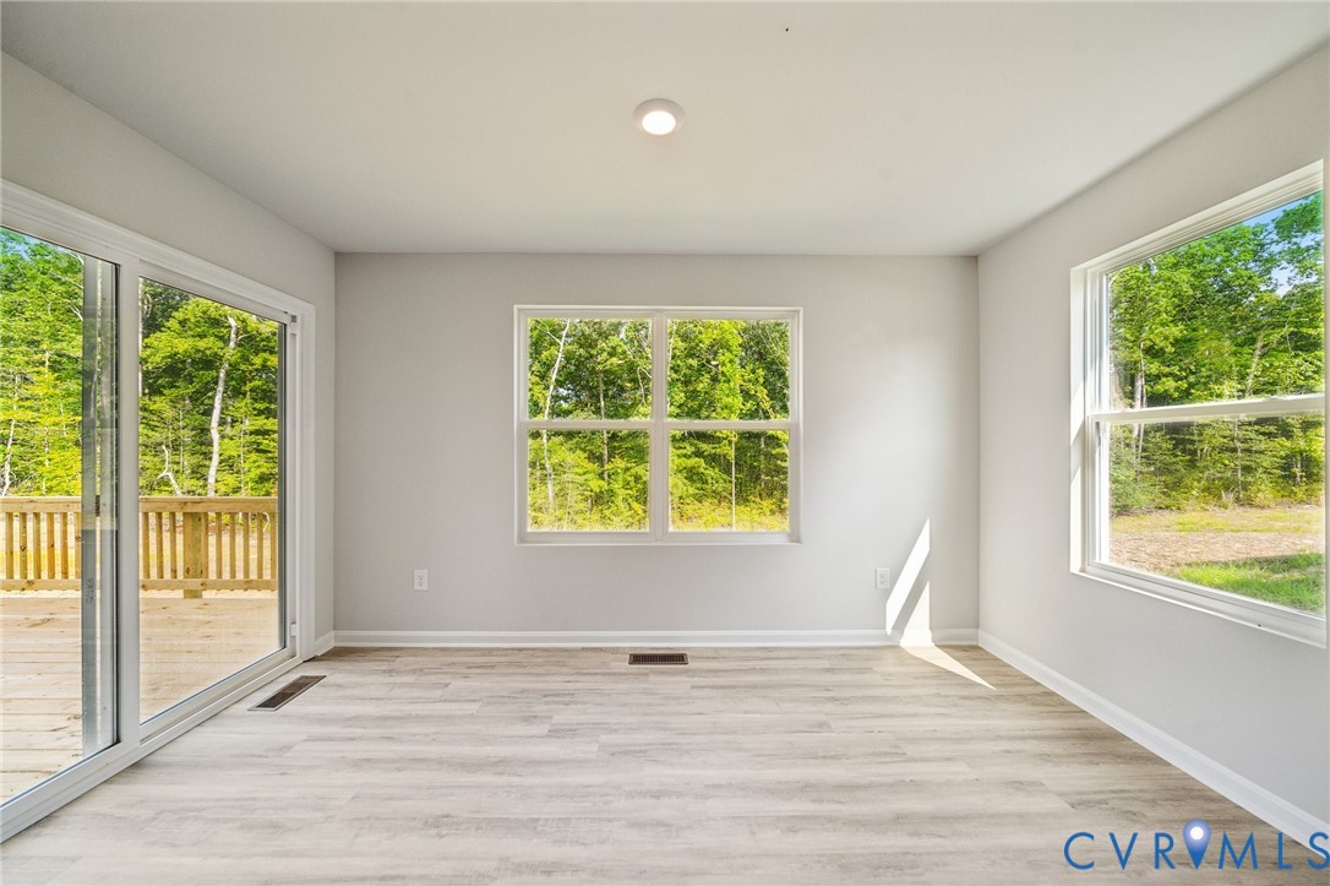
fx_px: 443
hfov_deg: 112.6
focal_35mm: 12
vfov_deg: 89.9
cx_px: 665
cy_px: 443
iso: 125
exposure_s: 1/40
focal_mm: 12
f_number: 7.1
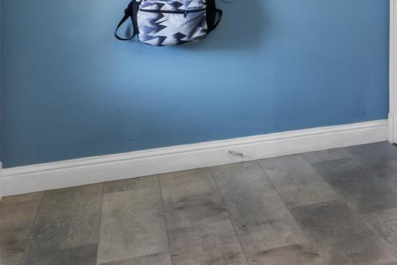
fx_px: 750
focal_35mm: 68
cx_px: 860
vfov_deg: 19.2
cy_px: -31
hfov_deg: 17.2
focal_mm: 10
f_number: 7.1
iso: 250
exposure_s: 1/40
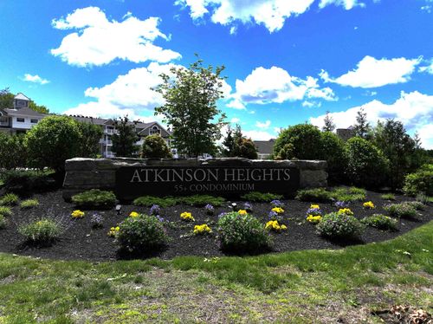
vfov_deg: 56.7
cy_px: 162
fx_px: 300
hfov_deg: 71.6
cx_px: 216
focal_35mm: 24
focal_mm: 12.29
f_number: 2.8
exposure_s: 1/6400
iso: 130
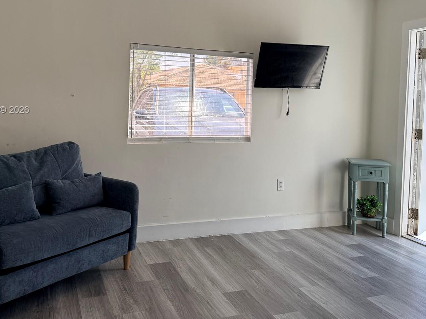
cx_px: 219
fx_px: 431
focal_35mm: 35
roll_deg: -1.4
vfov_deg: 40.3
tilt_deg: -1.5
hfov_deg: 52.6
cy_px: 110
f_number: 1.78
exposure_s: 1/931
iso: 80
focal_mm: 6.76
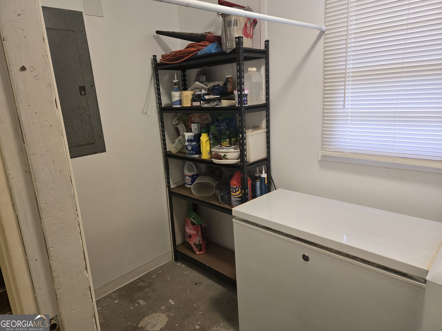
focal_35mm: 23
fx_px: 294
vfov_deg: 58.9
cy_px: 166
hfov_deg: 73.9
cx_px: 221
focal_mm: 5.4
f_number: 1.8
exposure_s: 1/120
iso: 160
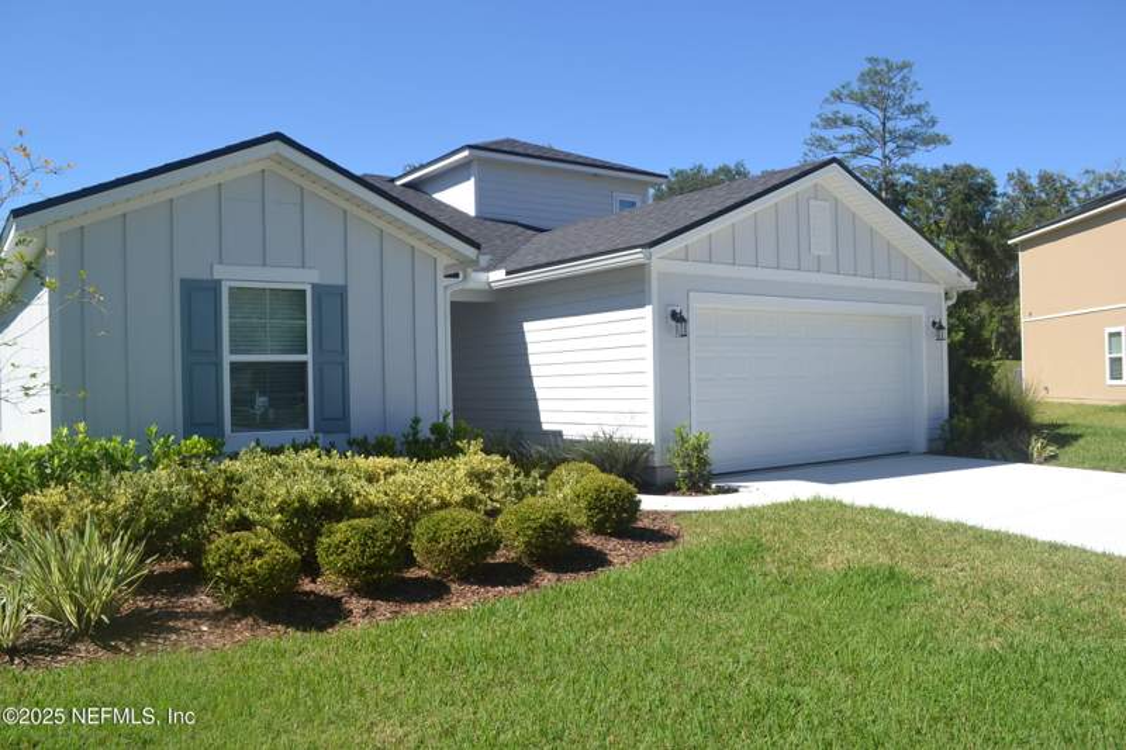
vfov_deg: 47.9
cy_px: 375
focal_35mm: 27
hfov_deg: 67.4
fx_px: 844
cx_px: 563
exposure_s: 1/250
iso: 100
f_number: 7.1
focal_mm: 18
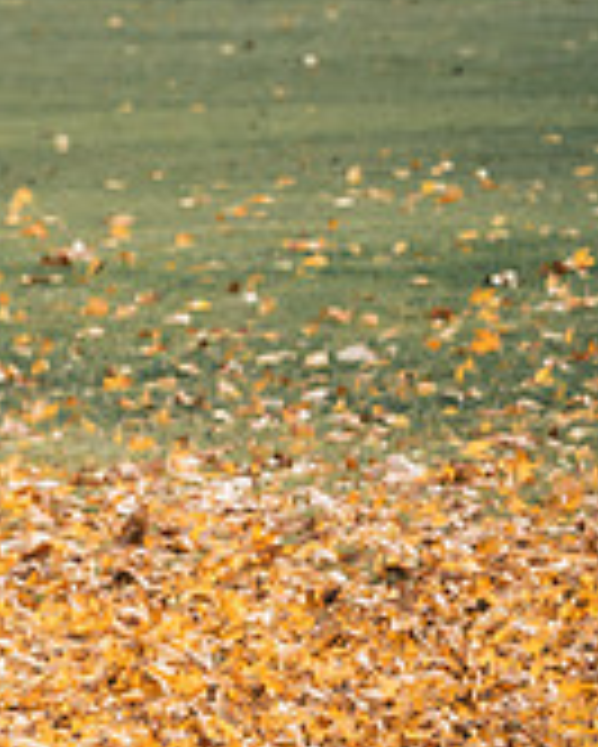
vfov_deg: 3.6
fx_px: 12024
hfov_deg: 2.8
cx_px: -636
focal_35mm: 544
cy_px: 176
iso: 400
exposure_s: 1/1250
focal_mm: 148
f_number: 6.3
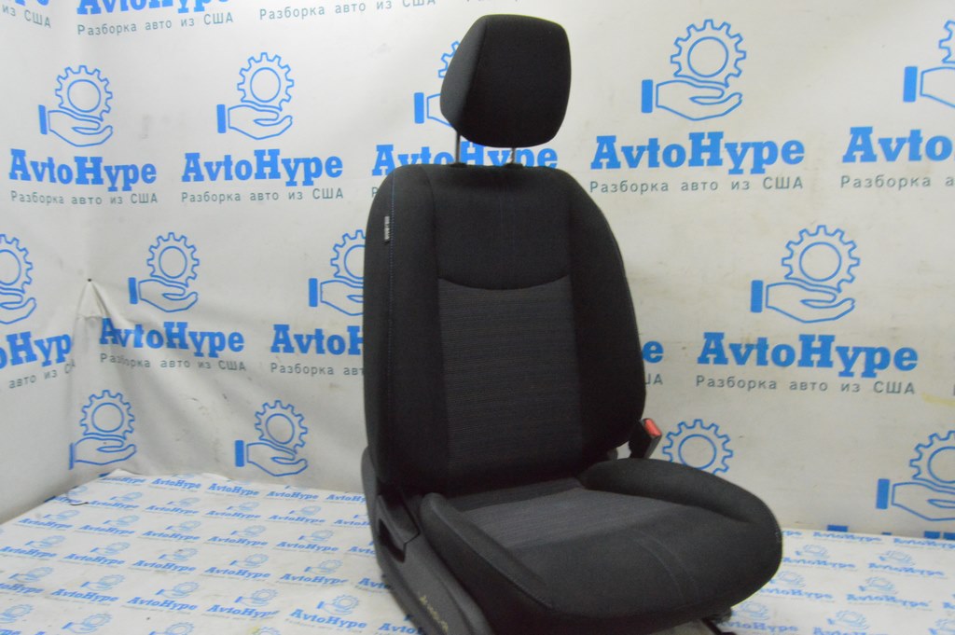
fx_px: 716
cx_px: 478
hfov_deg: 67.4
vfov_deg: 47.9
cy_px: 318
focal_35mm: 27
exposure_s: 1/20
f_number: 20
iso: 6400
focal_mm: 18
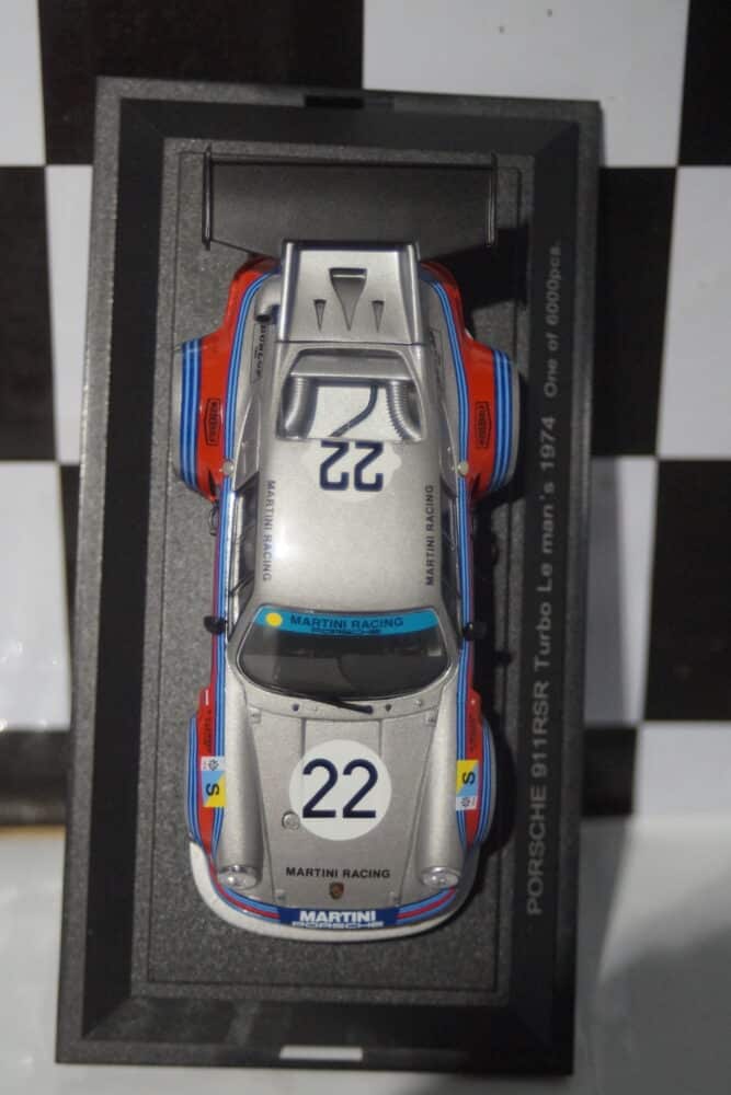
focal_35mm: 75
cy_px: 548
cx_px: 366
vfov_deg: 27.0
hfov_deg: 18.2
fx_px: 2283
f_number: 4.5
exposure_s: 1/160
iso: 2500
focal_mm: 50
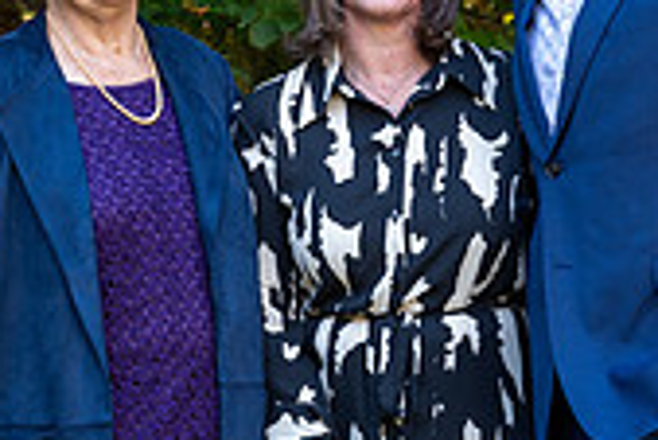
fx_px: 2963
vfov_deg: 8.5
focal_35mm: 162
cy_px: 378
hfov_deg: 12.7
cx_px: 407
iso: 900
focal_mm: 61
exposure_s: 1/200
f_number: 4.5
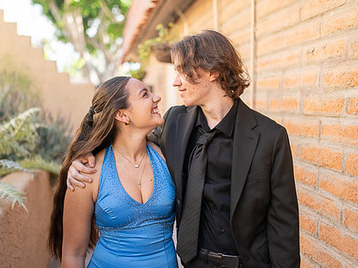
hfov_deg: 40.4
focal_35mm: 47
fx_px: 486
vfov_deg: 30.8
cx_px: 177
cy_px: 119
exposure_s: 1/3200
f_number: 1.4
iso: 400
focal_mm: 35
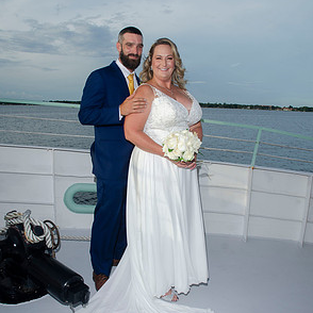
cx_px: 158
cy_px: 182
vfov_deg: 47.0
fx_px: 358
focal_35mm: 35
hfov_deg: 47.2
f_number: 8
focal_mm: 18
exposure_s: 1/250
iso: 100
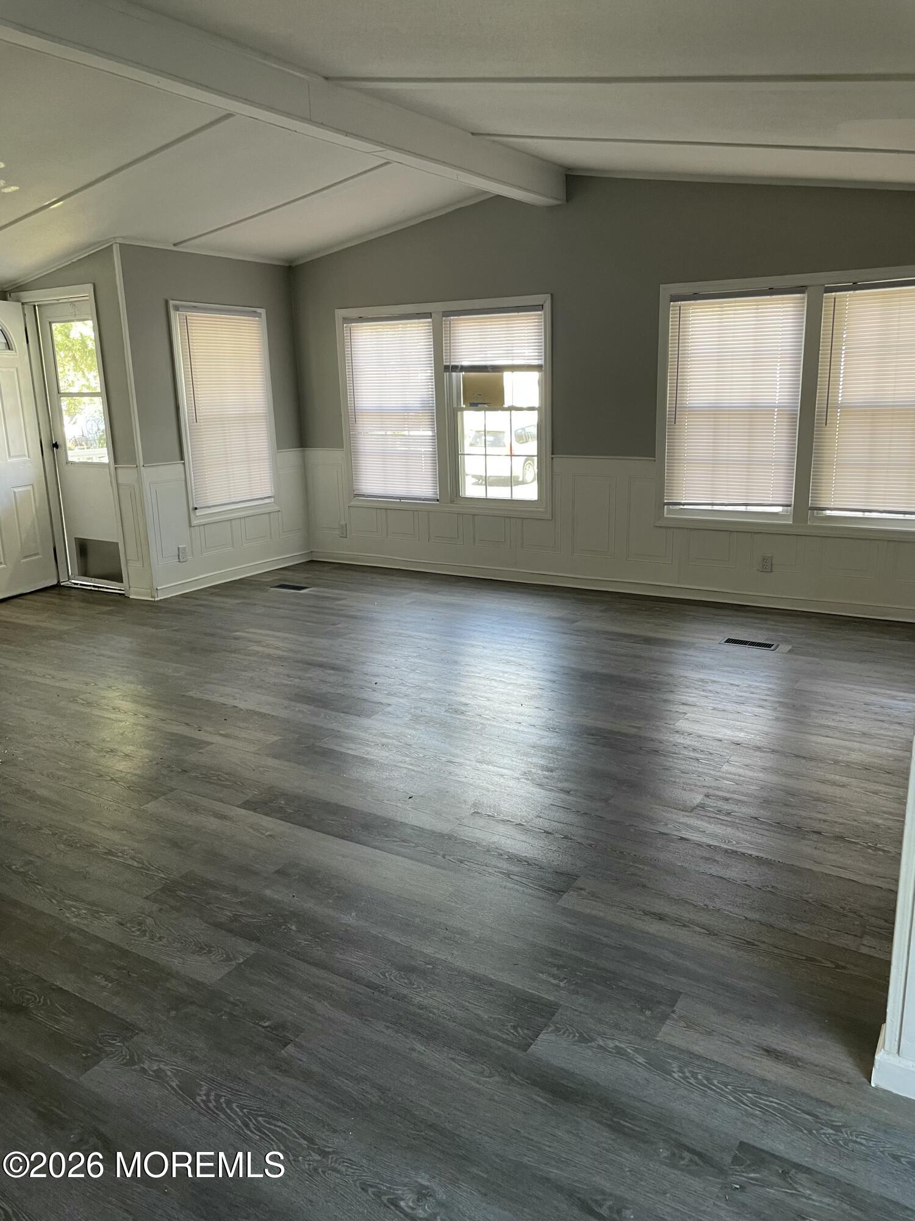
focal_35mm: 26
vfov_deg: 67.3
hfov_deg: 53.1
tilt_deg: -14.2
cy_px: 610
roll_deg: +0.9
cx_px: 458
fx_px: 916
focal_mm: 4.2
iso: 80
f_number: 1.6
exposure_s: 1/60
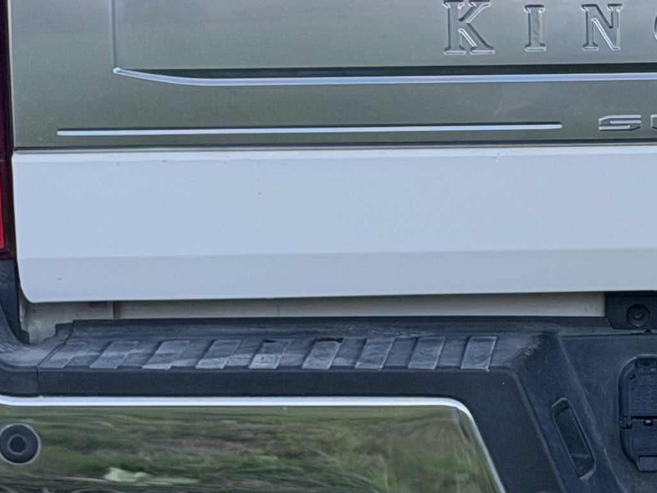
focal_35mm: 188
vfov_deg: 7.9
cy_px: 223
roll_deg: +2.5
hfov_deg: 10.3
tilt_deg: -2.9
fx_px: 3569
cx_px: 823
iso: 100
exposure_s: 1/516
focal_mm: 6.76
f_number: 1.78
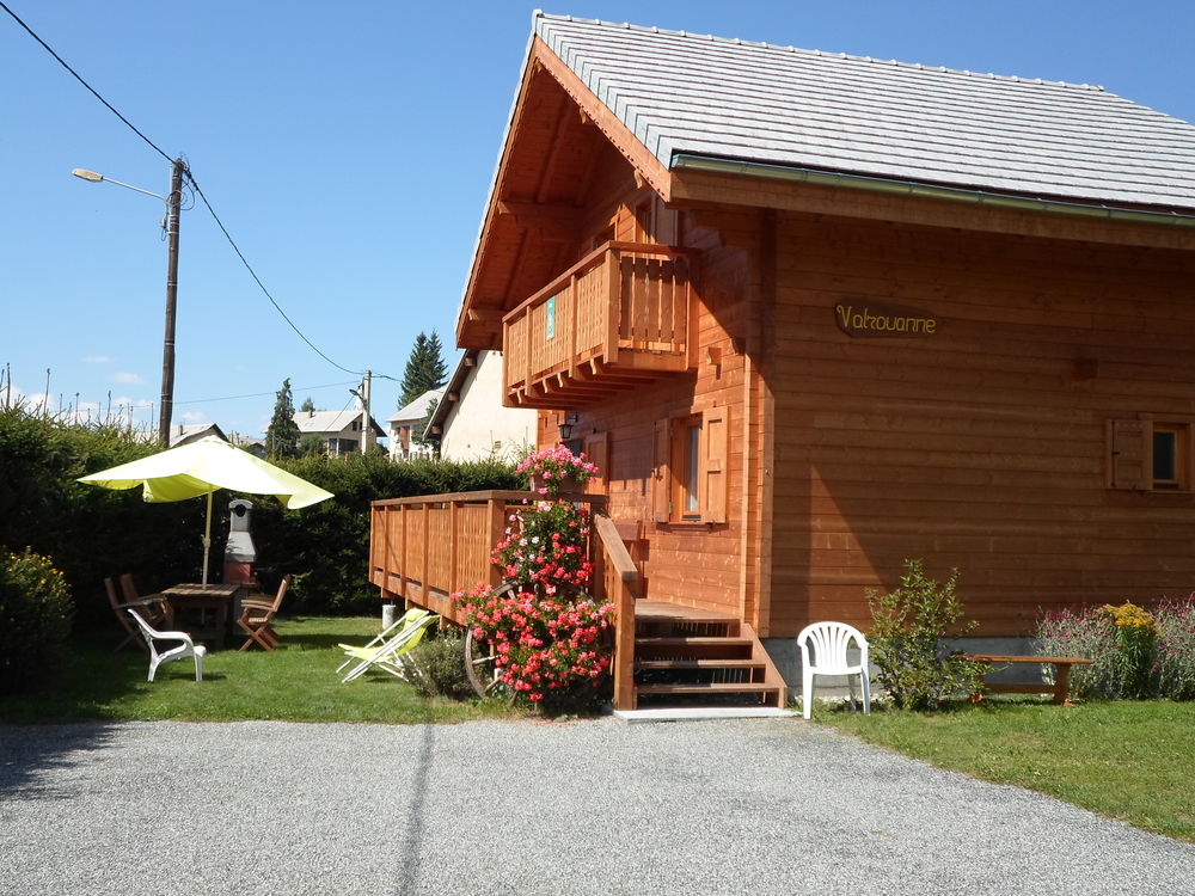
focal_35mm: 36
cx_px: 598
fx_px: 1243
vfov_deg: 39.7
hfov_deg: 51.4
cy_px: 448
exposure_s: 1/1000
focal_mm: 6.5
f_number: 3
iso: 80
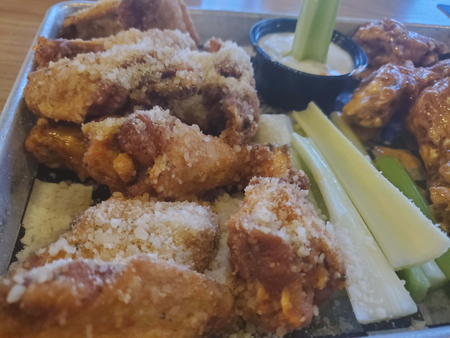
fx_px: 338
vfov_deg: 53.1
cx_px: 225
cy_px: 169
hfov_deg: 67.3
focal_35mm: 26
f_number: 1.5
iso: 640
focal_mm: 4.3
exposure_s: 1/40
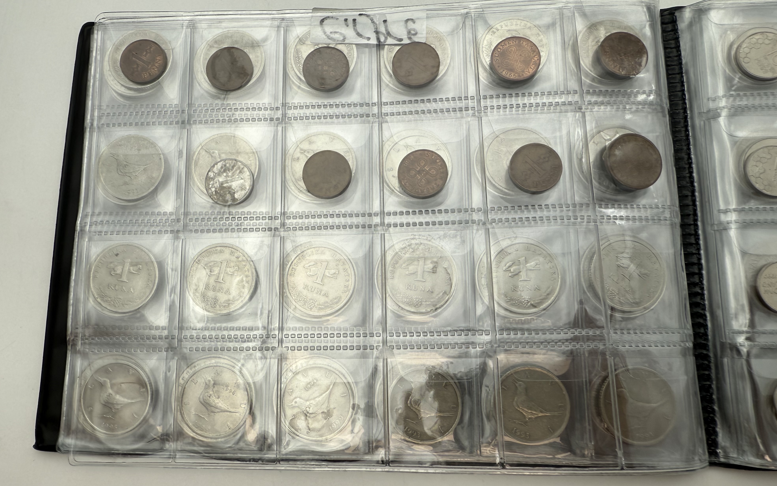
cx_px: 391
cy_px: 232
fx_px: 551
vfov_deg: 47.6
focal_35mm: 26
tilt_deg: -78.8
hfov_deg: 70.4
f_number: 2.2
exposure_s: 1/322
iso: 40
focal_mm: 2.22
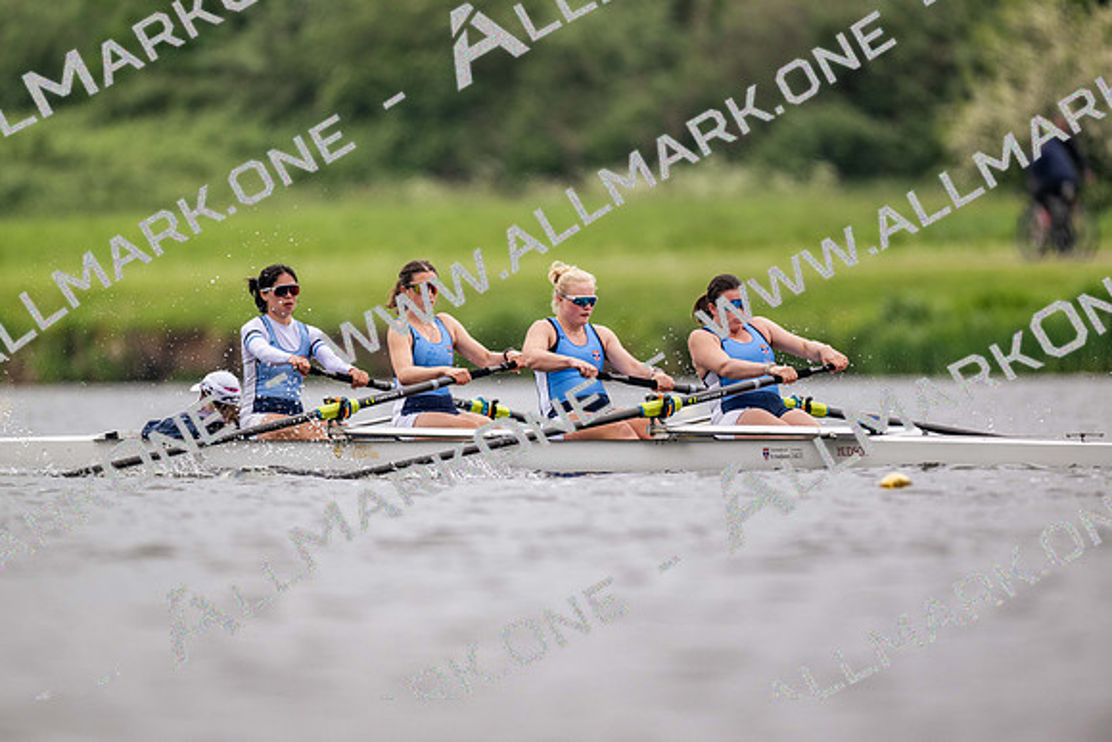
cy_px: 371
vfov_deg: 2.3
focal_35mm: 600
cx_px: 556
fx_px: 18537
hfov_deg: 3.4
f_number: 4
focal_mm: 600
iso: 560
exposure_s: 1/2000
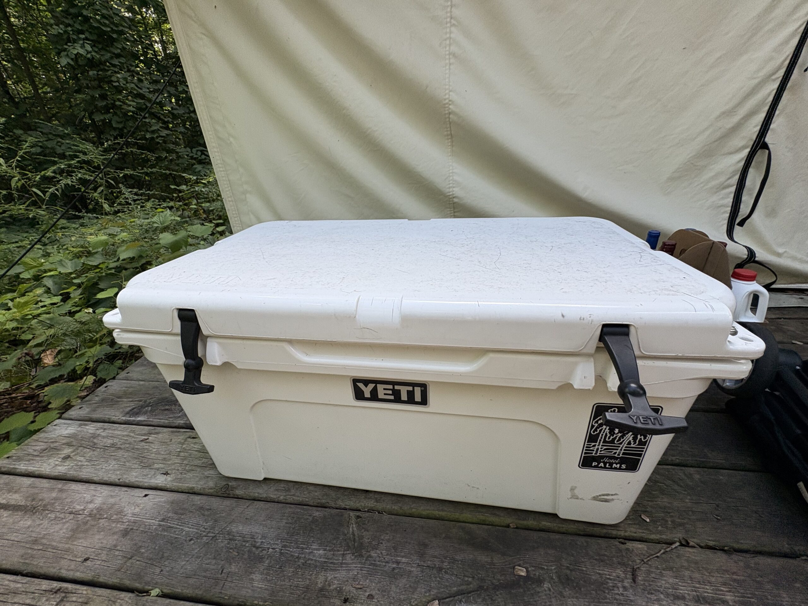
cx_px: 404
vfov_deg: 85.7
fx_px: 327
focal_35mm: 14
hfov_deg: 102.1
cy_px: 303
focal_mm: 2.22
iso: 40
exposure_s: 1/337
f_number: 2.2
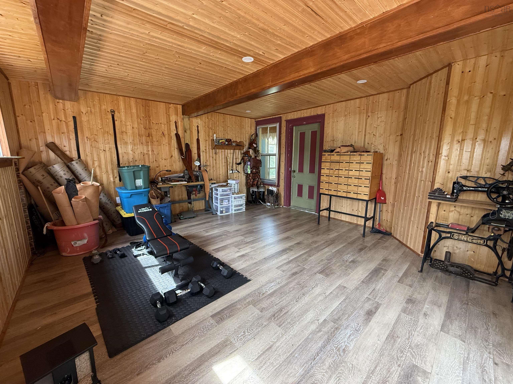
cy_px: 192
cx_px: 256
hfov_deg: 102.1
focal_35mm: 14
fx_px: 207
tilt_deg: -9.6
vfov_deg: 85.7
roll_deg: -0.2
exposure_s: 1/99
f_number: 2.2
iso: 250
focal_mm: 2.22
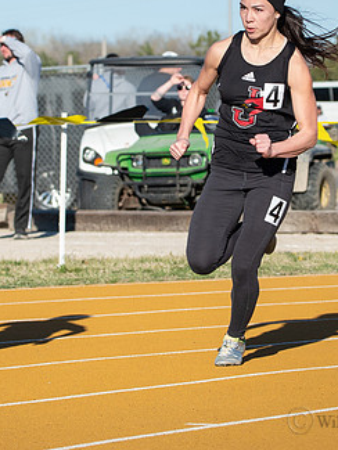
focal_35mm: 301
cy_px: 85
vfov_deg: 6.6
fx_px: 3916
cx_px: 232
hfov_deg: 4.9
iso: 160
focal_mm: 70
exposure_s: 1/1250
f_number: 3.5
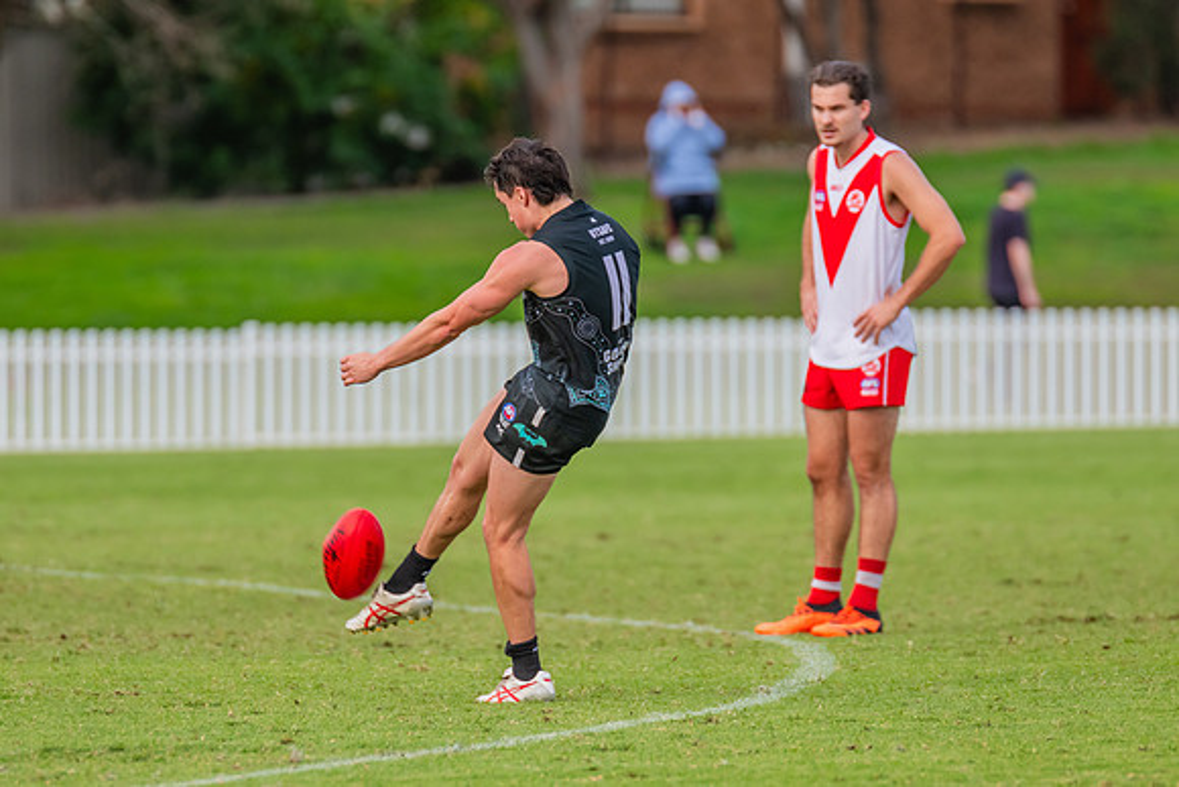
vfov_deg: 2.4
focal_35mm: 585
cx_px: 498
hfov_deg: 3.5
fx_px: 19146
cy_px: 359
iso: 800
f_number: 5
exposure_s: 1/1600
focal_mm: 420
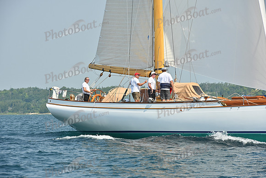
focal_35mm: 200
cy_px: 89
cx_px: 133
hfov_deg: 10.3
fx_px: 1478
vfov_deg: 6.9
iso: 320
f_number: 11
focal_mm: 200
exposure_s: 1/800
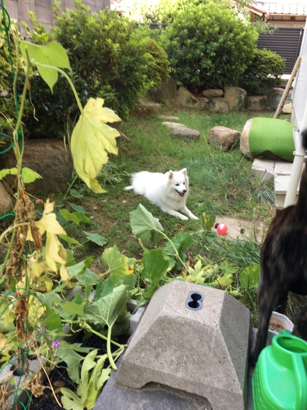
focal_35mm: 29
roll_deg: -3.3
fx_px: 343
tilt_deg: -24.5
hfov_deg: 48.2
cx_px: 154
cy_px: 205
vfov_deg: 61.7
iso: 25
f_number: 2.2
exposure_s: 1/60
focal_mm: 4.15
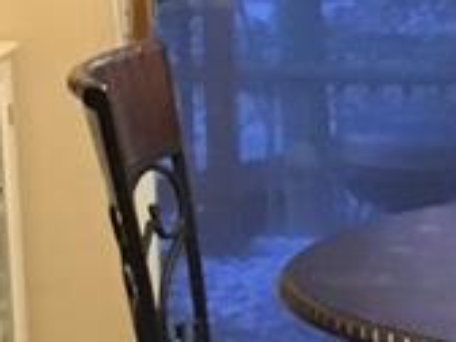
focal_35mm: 189
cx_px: 641
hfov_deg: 10.2
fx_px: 2490
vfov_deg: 7.8
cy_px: 385
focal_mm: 3.3
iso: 200
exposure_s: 1/17
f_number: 2.4
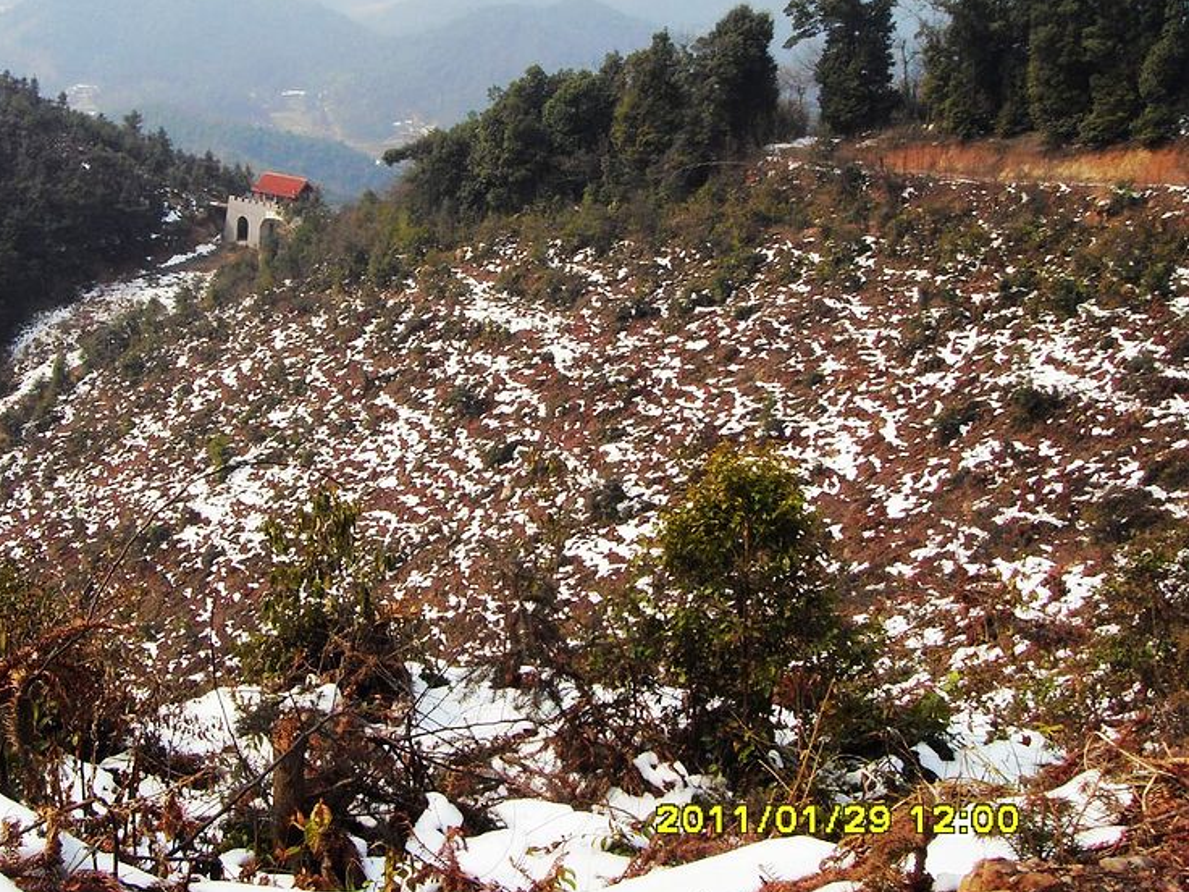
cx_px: 383
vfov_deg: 27.4
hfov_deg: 35.8
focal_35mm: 53
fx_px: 1820
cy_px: 343
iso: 80
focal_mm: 6.6
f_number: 6.2
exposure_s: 1/250
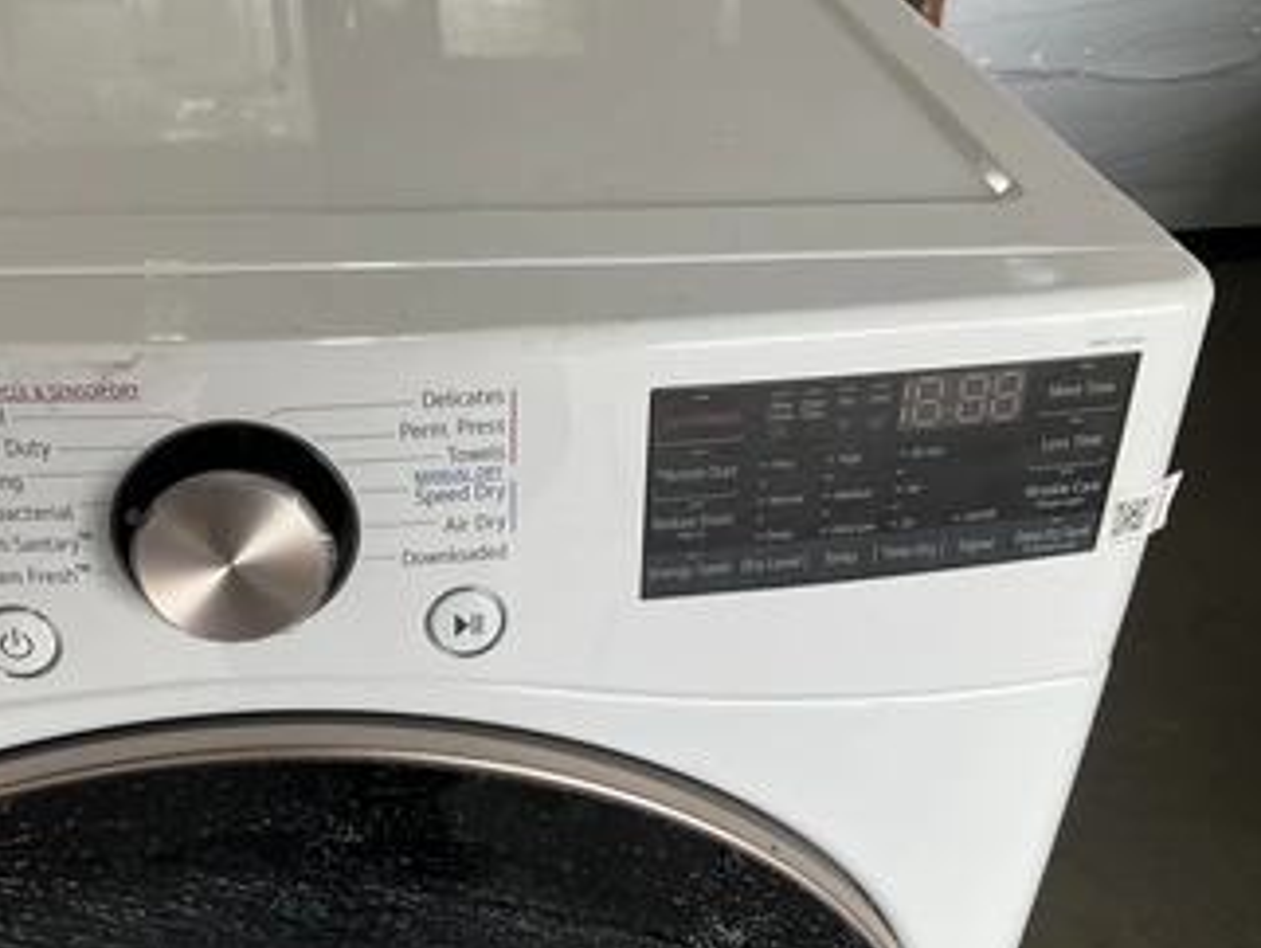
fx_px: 1312
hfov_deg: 50.9
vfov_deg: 39.7
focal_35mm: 36
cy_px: 427
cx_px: 490
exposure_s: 1/131
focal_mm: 3
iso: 16
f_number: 1.8
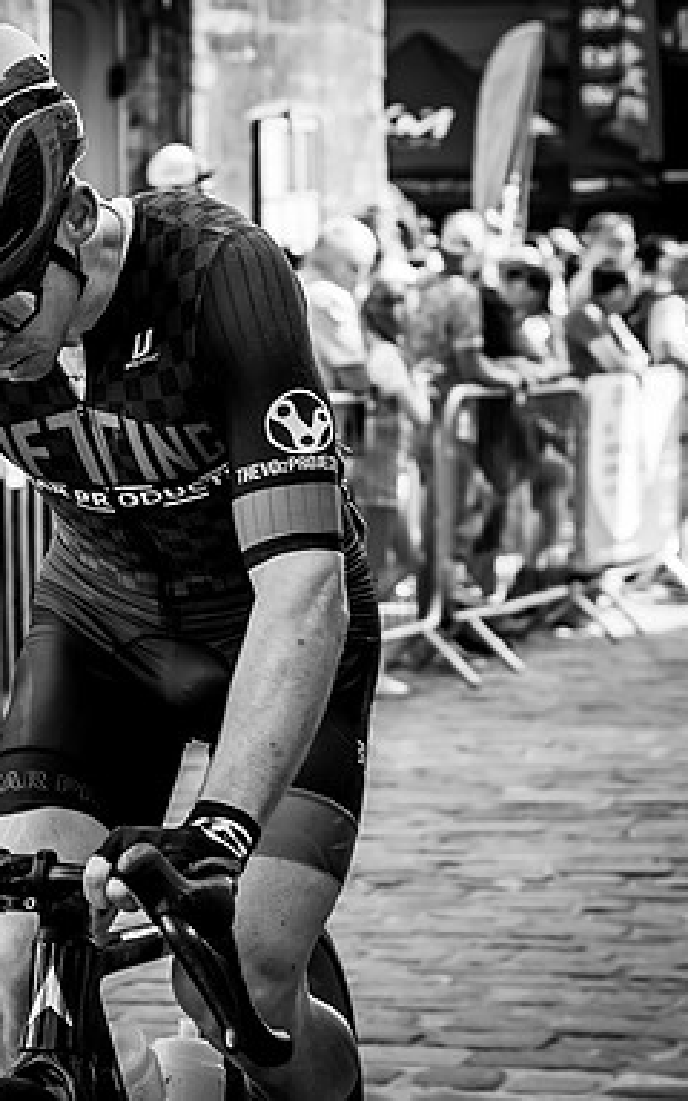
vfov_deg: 15.2
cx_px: 79
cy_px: 178
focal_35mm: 136
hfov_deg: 9.6
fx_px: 4080
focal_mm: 43
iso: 100
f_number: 3.5
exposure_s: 1/500
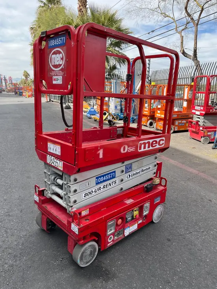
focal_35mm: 26
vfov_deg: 67.3
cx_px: 108
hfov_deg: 53.1
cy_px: 144
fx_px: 217
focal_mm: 5.1
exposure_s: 1/1266
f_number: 1.6
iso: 50
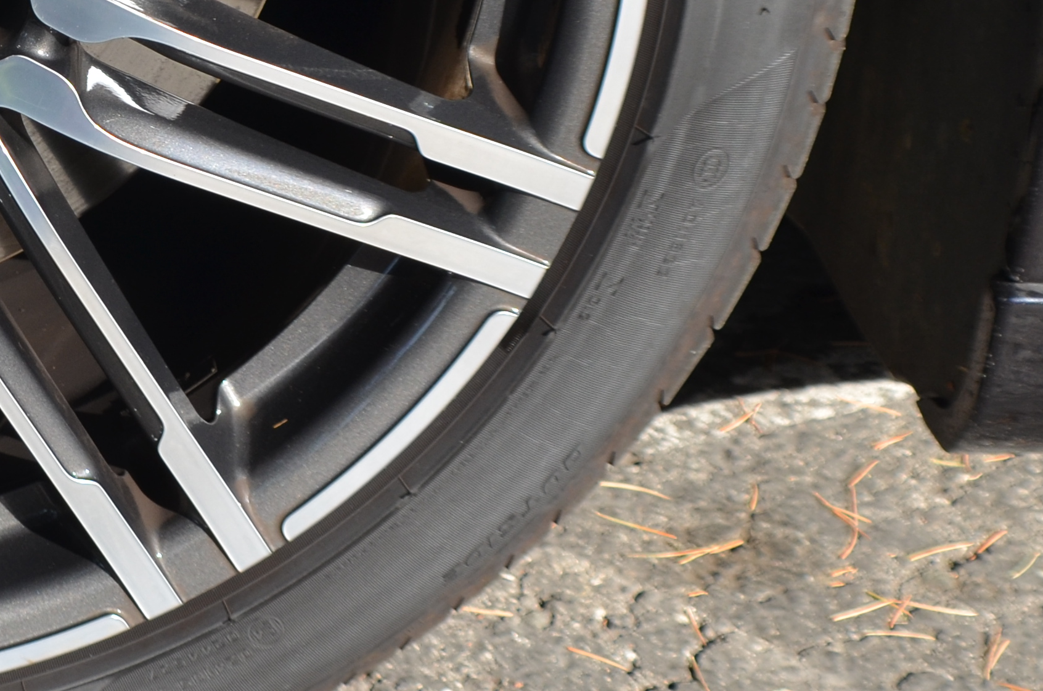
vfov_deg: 6.8
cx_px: -182
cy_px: -99
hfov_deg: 10.1
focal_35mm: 201
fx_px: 5810
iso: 200
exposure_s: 1/200
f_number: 7.1
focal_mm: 46
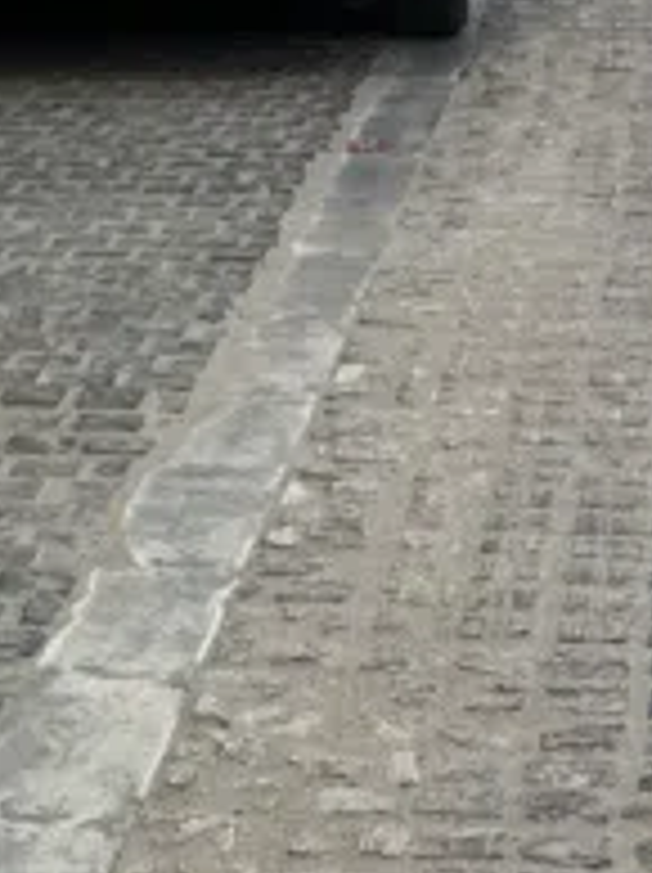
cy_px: 68
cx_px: 99
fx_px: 4002
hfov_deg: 9.3
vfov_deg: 12.3
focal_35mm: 159
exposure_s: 1/50
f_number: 2.8
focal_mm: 9
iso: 160
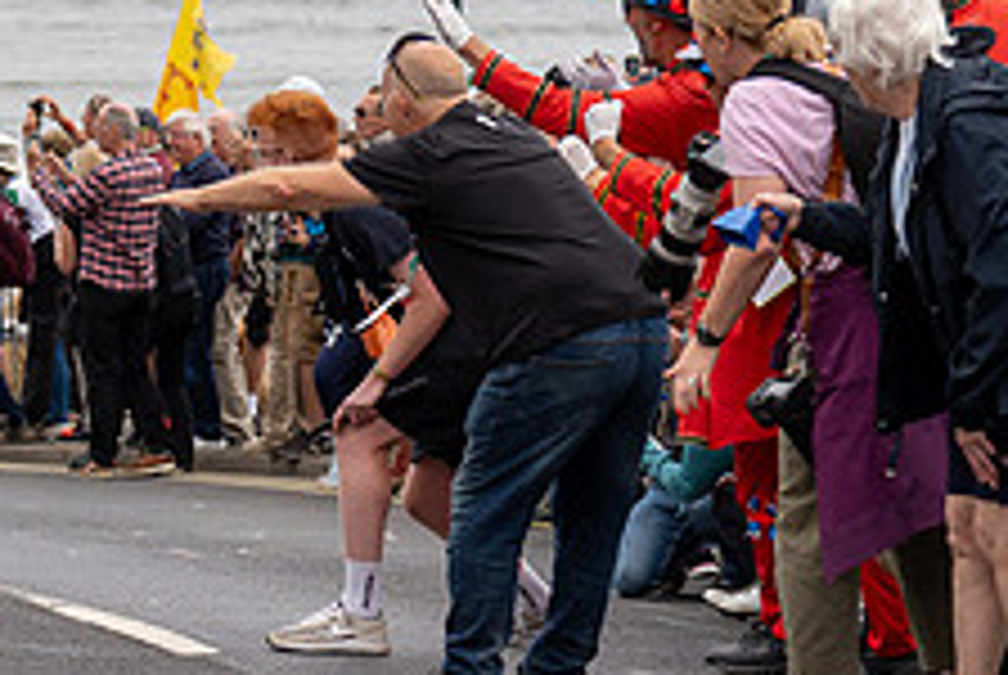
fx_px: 5551
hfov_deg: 10.2
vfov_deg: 7.0
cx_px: -270
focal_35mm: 198
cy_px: 160
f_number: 3.5
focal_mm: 72
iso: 320
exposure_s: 1/1000
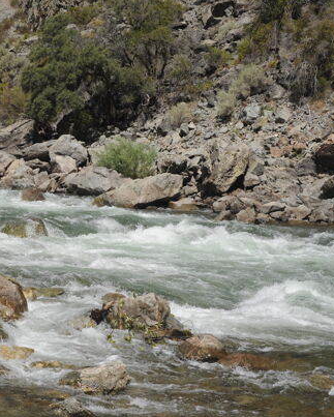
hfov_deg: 16.2
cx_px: -1
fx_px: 1148
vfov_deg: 20.6
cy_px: 173
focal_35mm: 93
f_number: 8
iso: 200
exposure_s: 1/640
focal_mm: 50
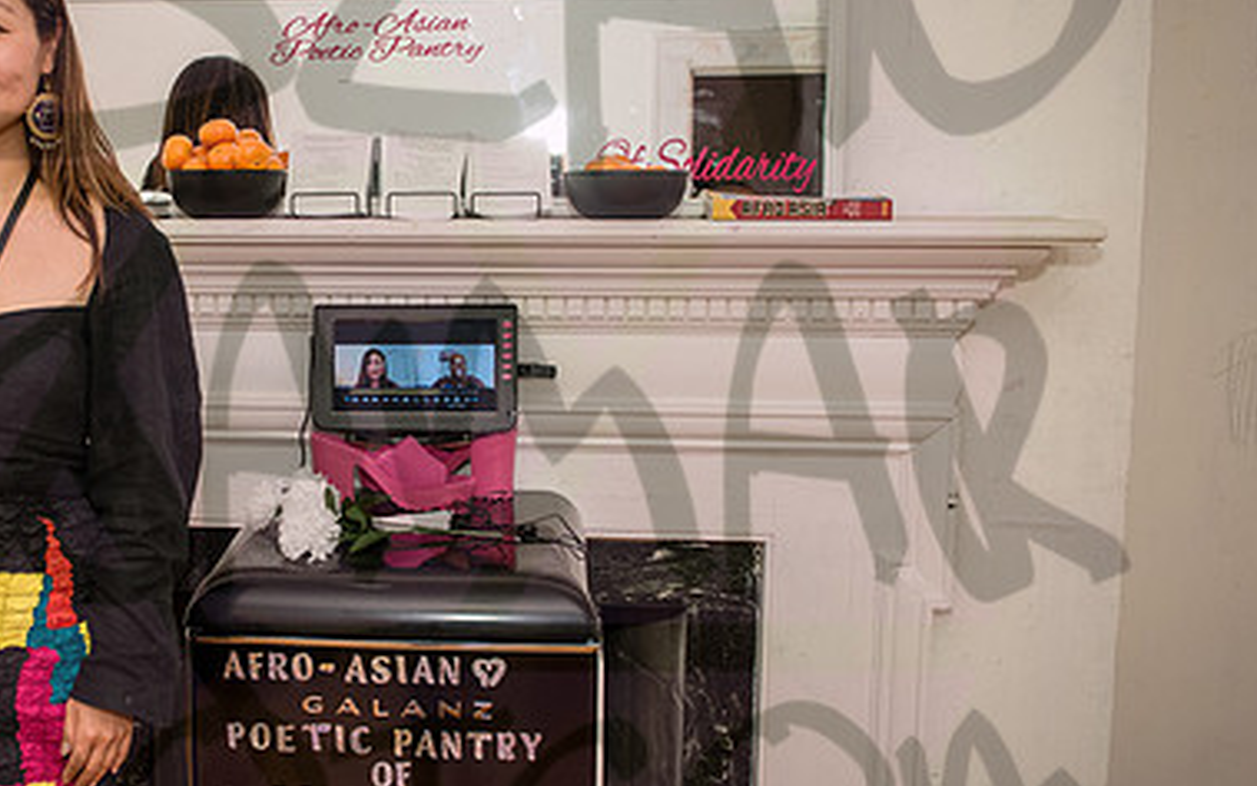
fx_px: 1542
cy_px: 370
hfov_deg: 42.7
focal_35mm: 45
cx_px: 285
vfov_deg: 28.6
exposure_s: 1/200
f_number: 4.5
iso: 1250
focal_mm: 24
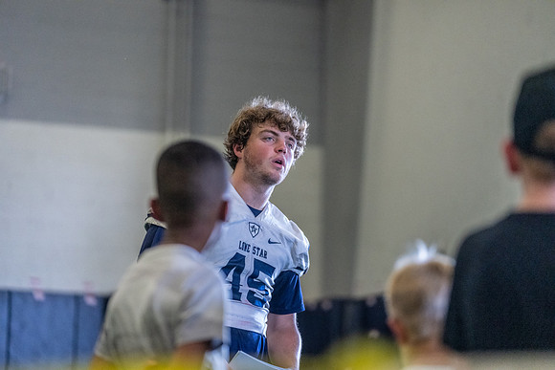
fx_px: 2097
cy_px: 185
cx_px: 278
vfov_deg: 10.1
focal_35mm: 136
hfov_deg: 15.1
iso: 10000
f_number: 2.8
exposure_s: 1/1000
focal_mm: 136
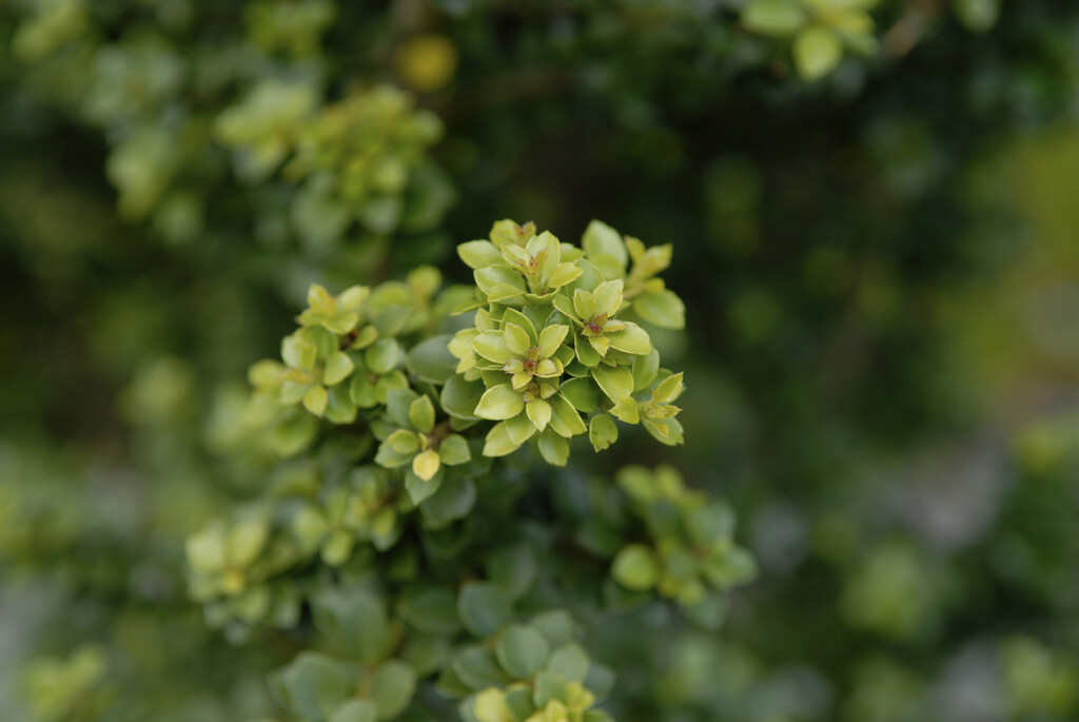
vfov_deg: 16.6
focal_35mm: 82
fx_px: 2475
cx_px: 540
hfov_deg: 24.6
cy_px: 361
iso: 100
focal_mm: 55
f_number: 4.5
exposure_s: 1/80
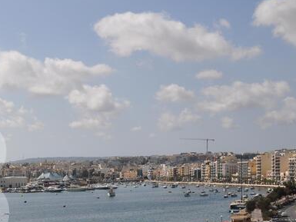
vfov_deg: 20.9
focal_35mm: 69
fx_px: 590
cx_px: -42
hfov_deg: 25.7
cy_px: 197
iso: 200
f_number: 11
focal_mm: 18
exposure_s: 1/500
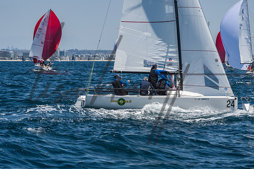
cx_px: 127
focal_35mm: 142
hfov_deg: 14.5
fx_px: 1001
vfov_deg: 9.7
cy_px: 84
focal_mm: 95
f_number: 14
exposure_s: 1/1600
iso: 640
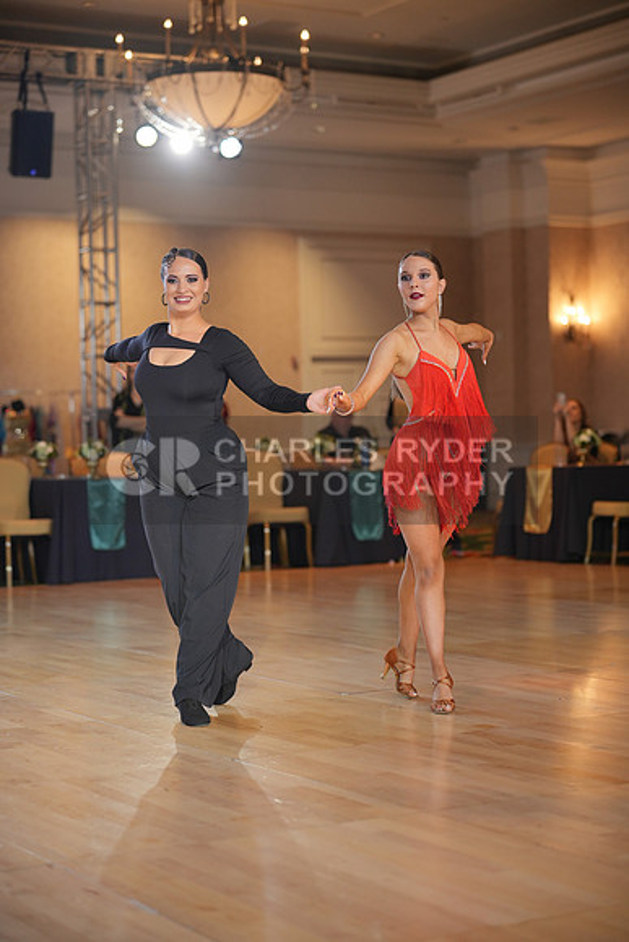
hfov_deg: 20.0
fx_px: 1781
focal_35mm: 68
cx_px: 314
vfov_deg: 29.6
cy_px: 471
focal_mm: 68
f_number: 2
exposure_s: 1/500
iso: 800
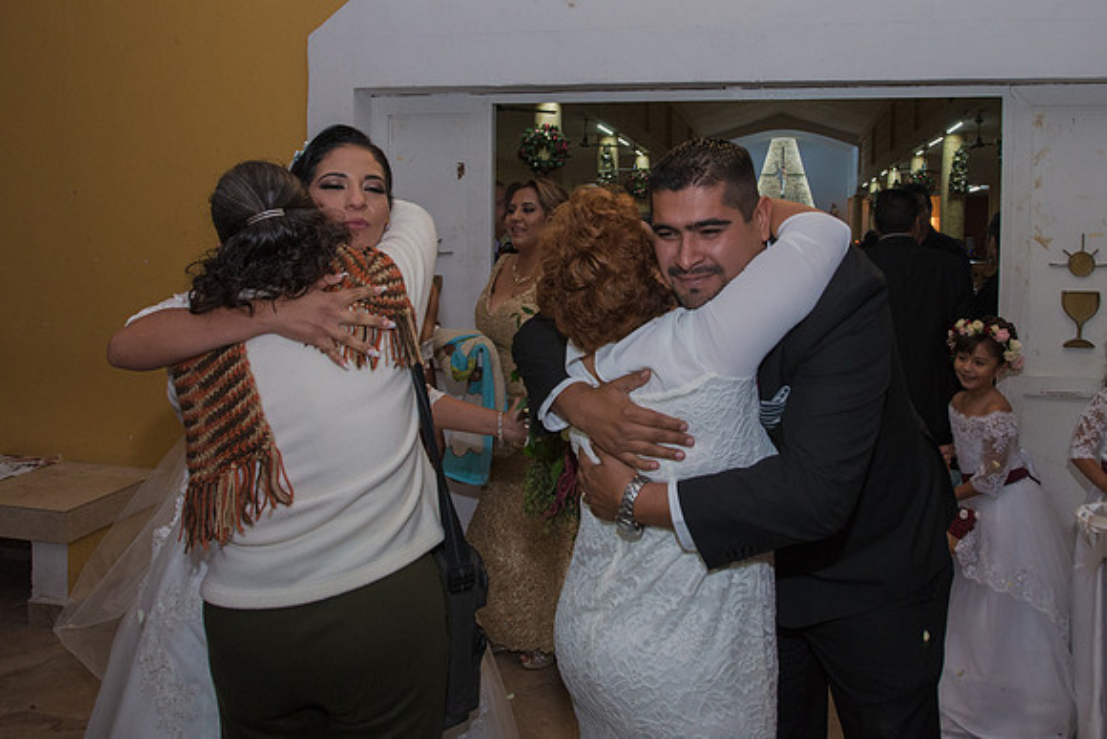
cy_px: 259
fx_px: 844
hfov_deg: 66.3
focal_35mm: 27
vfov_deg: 46.6
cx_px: 615
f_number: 3.5
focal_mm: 19
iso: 1600
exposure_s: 1/100
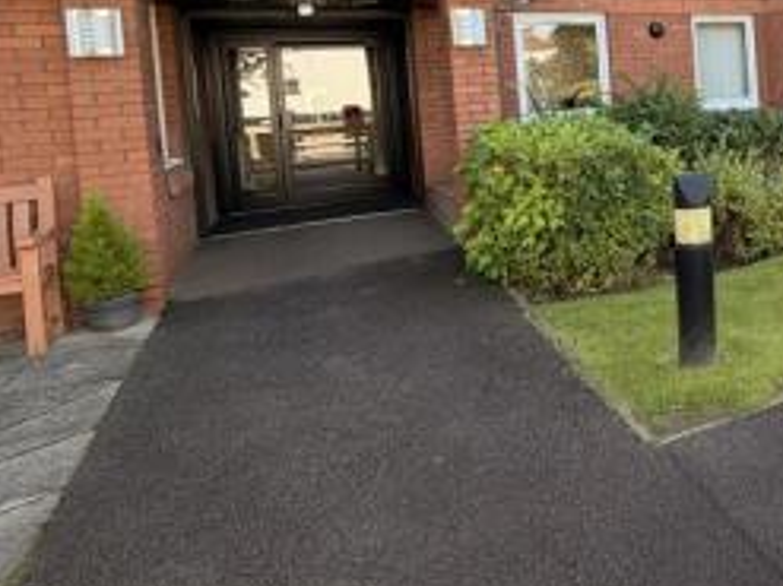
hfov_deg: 43.8
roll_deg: +3.9
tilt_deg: -1.5
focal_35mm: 33
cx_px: 845
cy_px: 106
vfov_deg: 40.9
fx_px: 746
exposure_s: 1/142
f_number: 2.2
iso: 50
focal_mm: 2.22
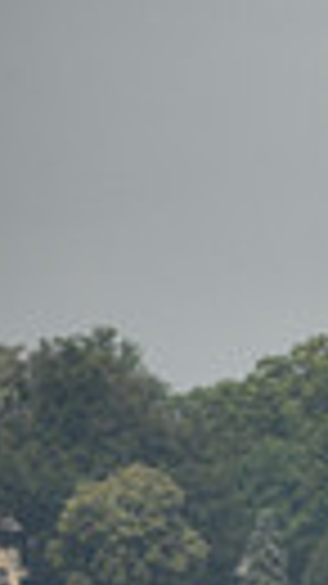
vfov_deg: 1.5
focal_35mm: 1405
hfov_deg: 0.9
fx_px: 21752
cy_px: 533
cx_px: 1299
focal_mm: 300
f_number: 7.1
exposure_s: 1/1250
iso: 250
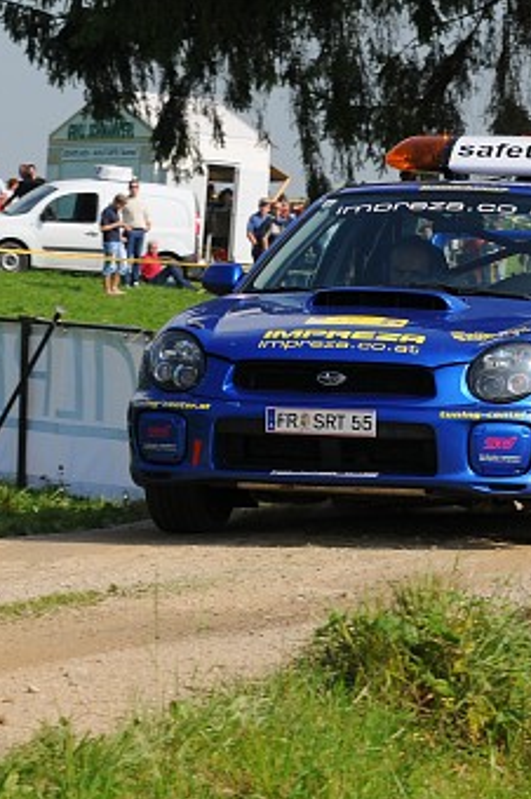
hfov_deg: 6.5
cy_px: 400
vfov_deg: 9.8
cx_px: 444
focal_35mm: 210
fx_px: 4655
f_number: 9
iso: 200
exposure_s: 1/400
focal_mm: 70
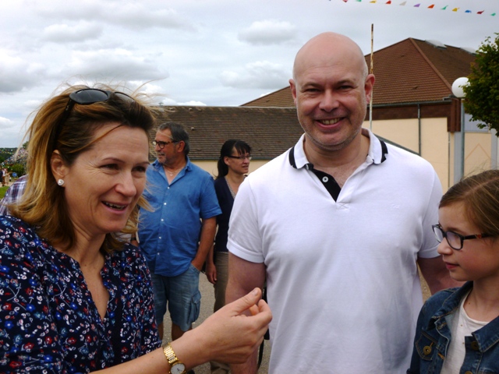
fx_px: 591
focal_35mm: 41
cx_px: 250
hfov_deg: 45.8
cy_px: 187
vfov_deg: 35.1
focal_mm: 7.4
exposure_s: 1/1000
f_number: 3.8
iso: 100
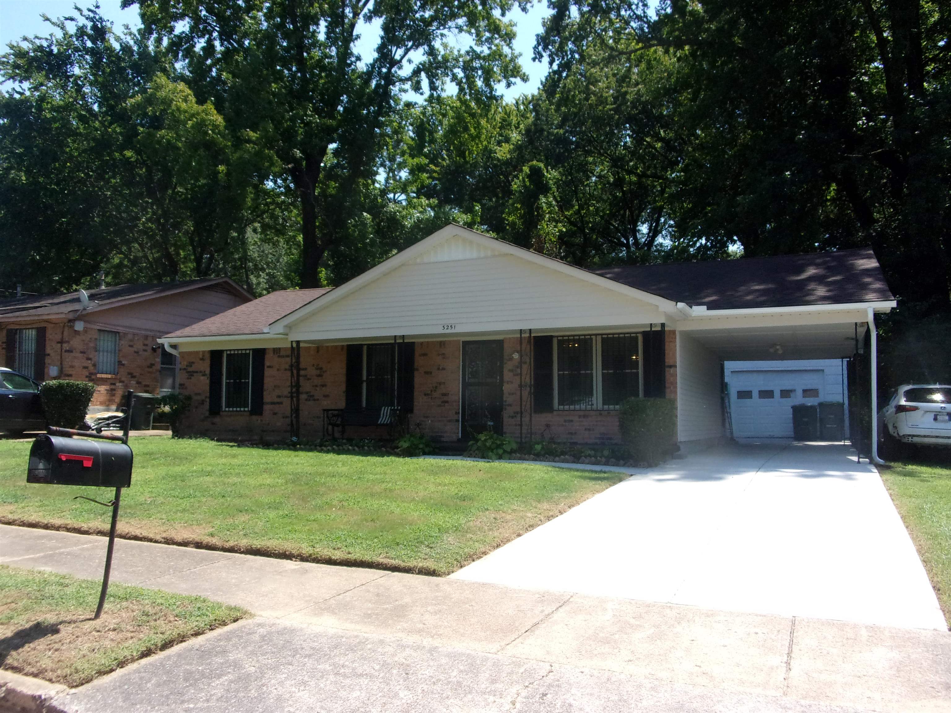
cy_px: 356
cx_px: 476
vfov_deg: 49.7
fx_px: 769
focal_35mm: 28
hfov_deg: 63.4
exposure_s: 1/140
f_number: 10.8
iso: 200
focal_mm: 5.1
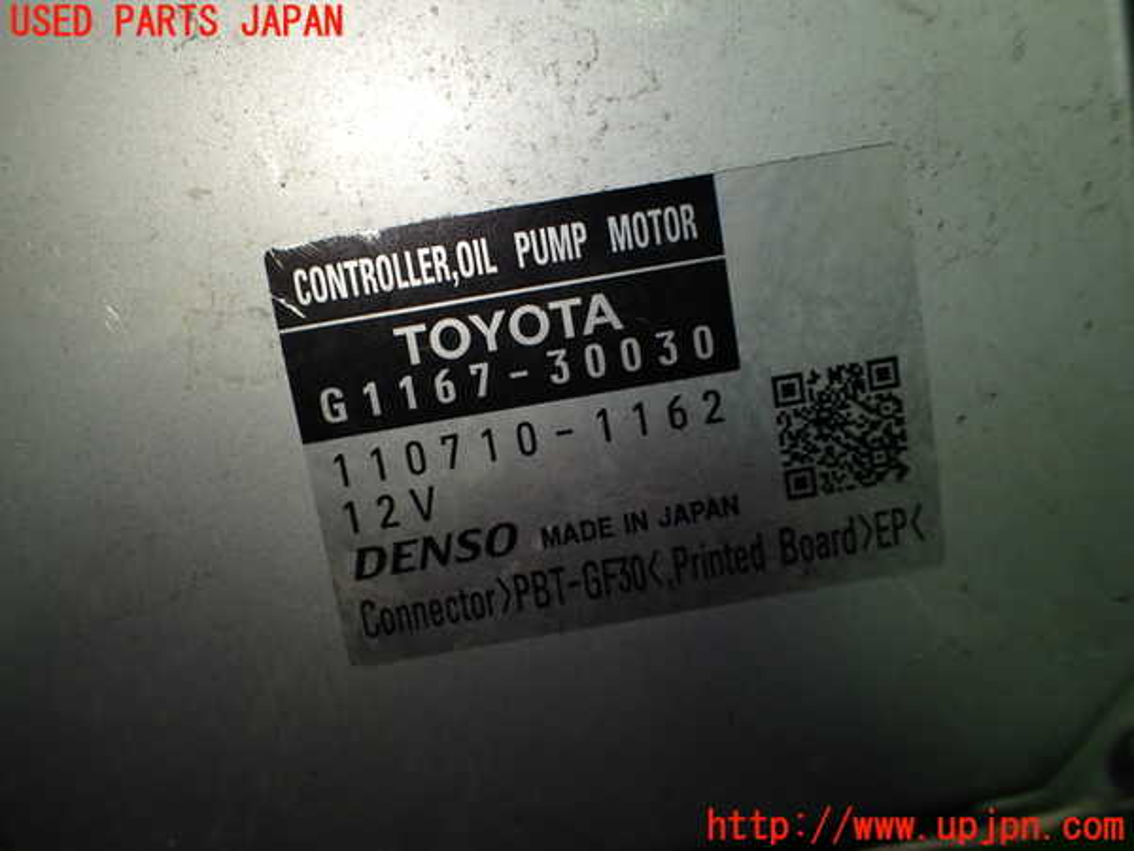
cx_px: 567
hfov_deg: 60.0
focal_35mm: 30
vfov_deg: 46.8
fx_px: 983
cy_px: 426
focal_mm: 5.4
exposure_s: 1/125
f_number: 2.3
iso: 100
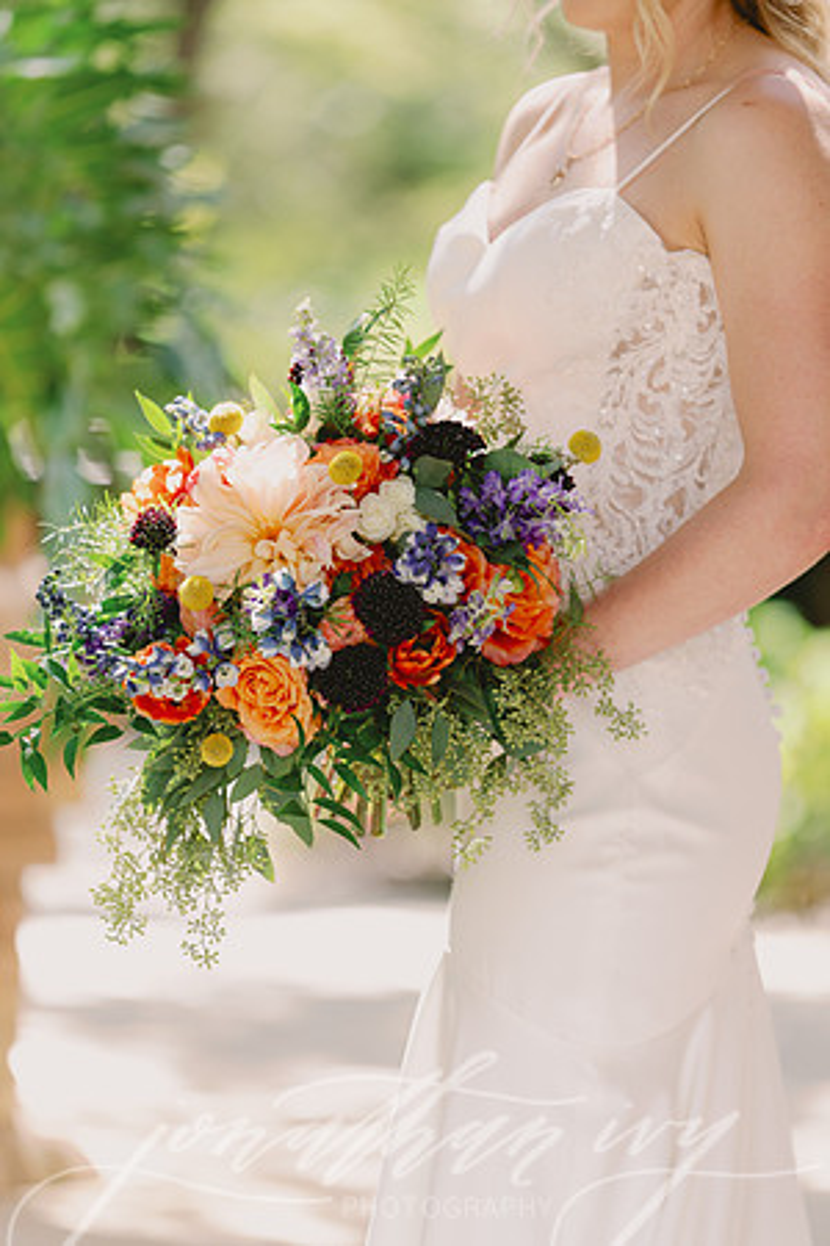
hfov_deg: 6.9
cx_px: 415
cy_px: 623
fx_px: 6916
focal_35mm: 200
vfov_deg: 10.3
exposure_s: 1/250
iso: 200
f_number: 2.8
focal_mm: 200
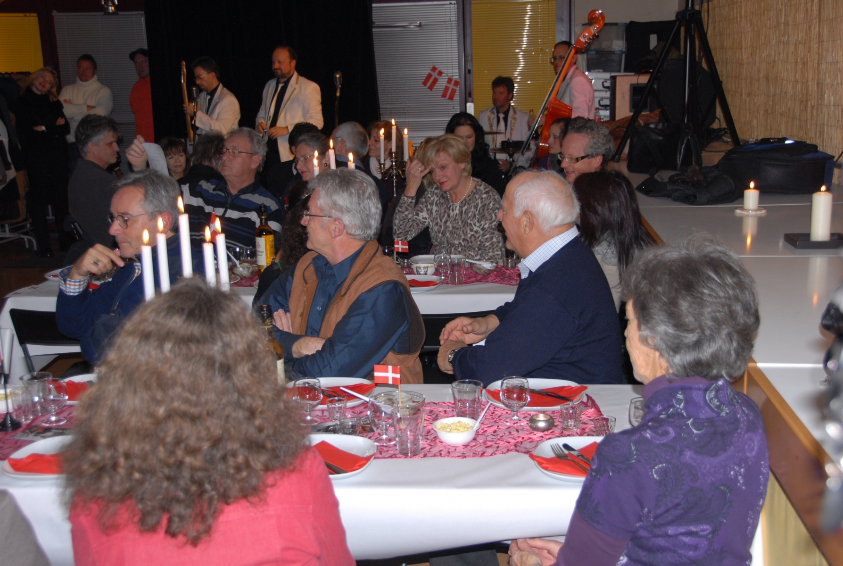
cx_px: 422
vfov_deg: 31.0
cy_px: 283
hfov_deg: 44.9
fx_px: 1021
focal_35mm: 44
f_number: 4
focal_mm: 29
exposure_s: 1/60
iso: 320
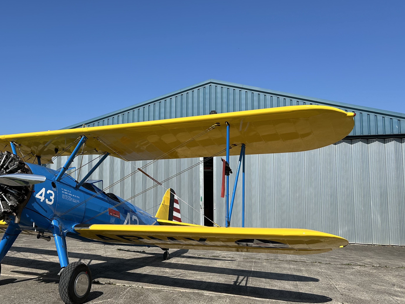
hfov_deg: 47.5
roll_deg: -0.9
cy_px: 150
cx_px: 110
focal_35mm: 38
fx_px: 445
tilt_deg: +6.3
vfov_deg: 37.7
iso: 50
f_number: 1.5
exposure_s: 1/5587
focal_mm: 5.7
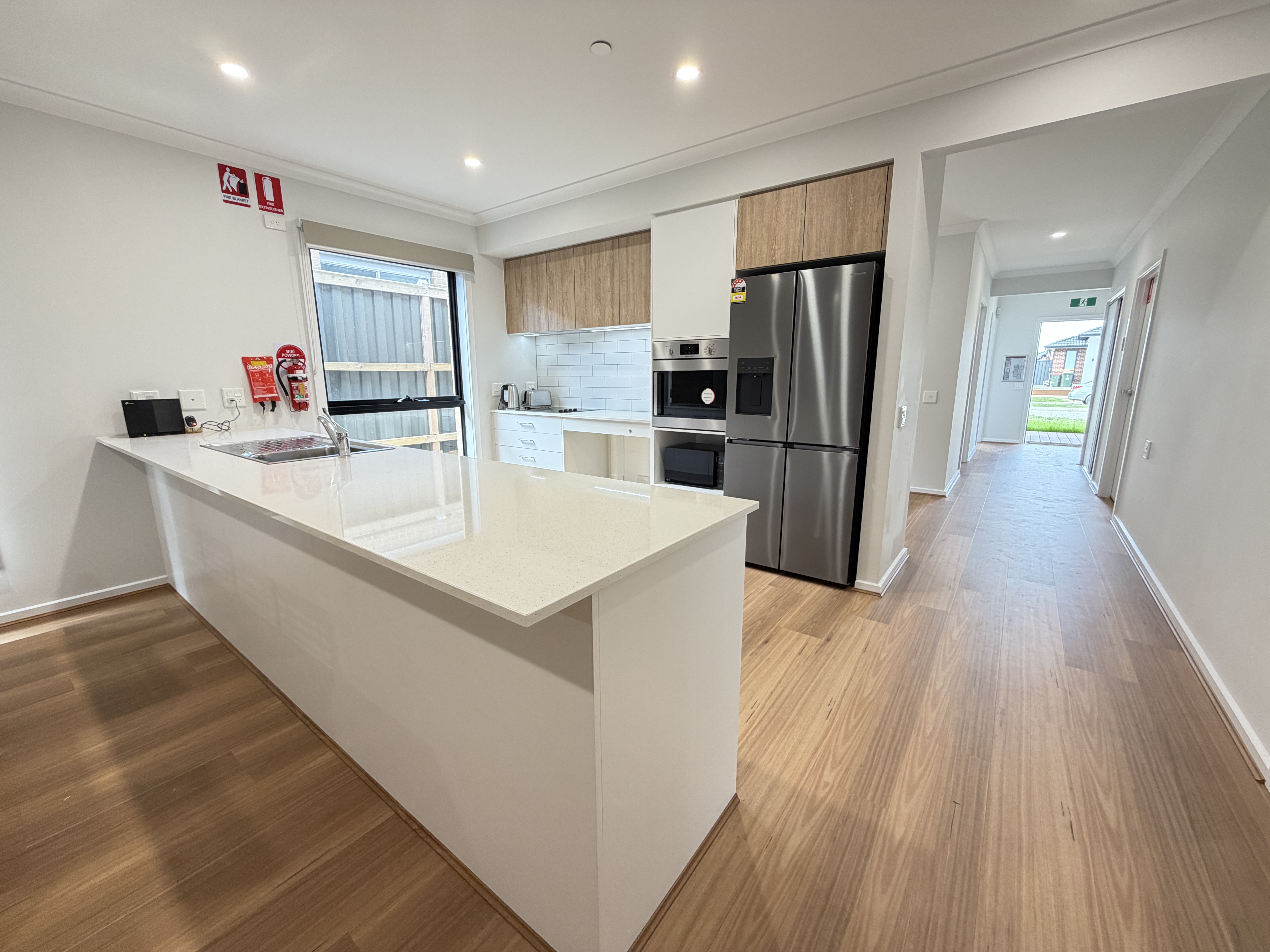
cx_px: 635
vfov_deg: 85.7
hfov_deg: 102.1
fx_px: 514
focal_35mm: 14
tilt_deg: -11.9
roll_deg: +0.2
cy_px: 476
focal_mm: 2.22
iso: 200
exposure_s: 1/50
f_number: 2.2
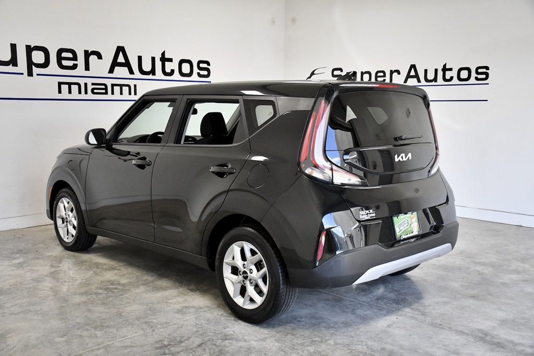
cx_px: 267
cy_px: 178
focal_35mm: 39
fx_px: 579
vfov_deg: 34.2
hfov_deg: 49.5
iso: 2500
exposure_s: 1/1000
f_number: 4.5
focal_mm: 26
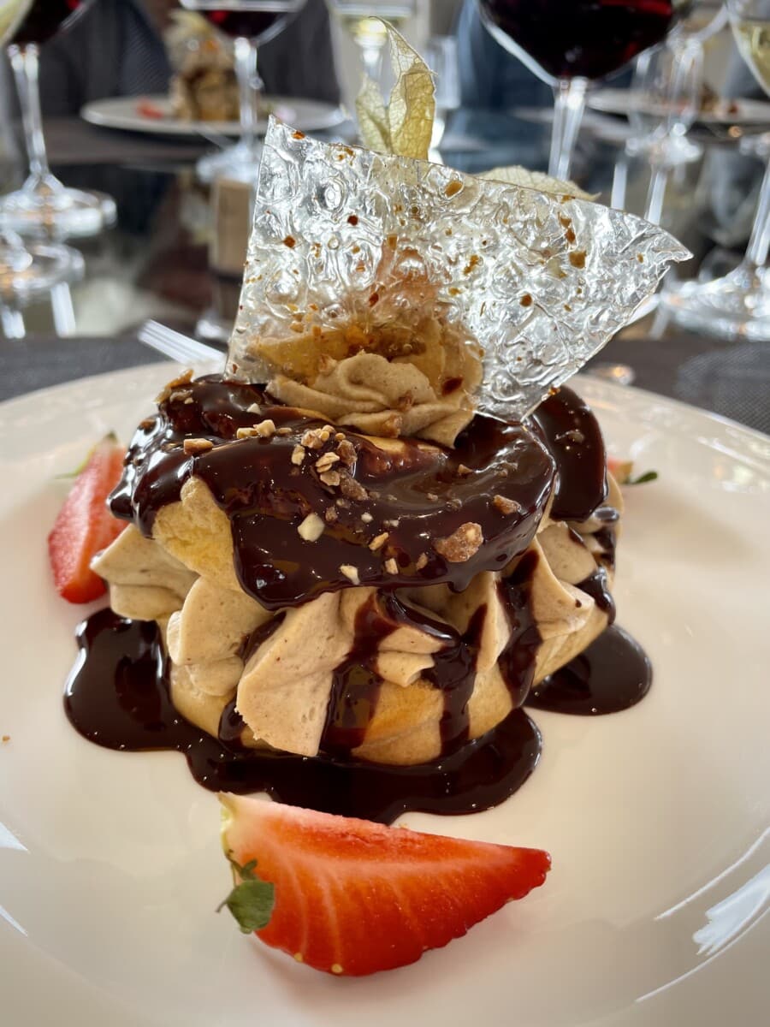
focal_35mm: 26
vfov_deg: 67.3
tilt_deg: -31.9
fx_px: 771
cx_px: 385
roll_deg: -1.0
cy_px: 514
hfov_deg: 53.1
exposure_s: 1/102
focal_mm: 4.2
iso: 40
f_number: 1.6
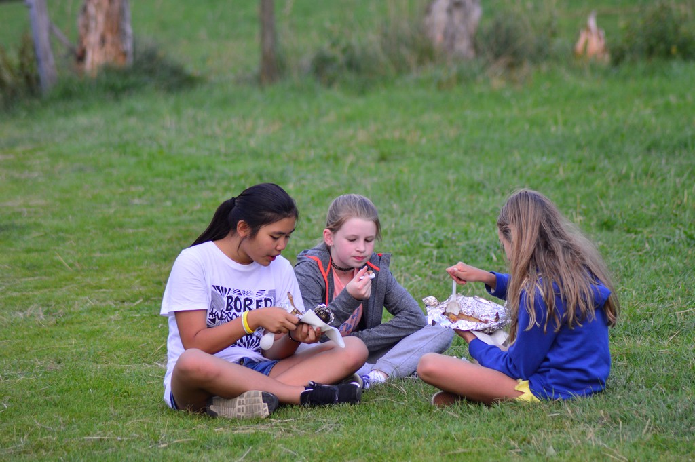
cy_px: 231
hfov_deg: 8.1
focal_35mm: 255
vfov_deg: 5.4
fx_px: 4919
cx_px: 348
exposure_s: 1/160
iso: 320
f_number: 4.5
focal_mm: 170
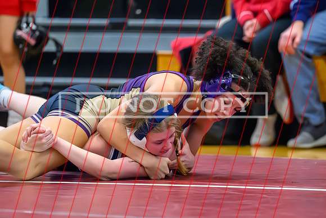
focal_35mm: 311
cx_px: 216
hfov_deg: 6.6
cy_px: 104
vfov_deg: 4.4
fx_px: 2816
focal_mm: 200
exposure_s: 1/640
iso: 10000
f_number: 2.8
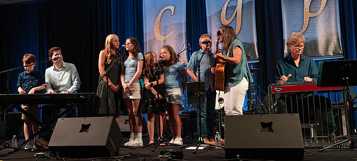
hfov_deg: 54.4
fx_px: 347
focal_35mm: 38
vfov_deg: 26.1
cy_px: 76
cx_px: 173
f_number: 5
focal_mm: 34
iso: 5000
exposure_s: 1/250
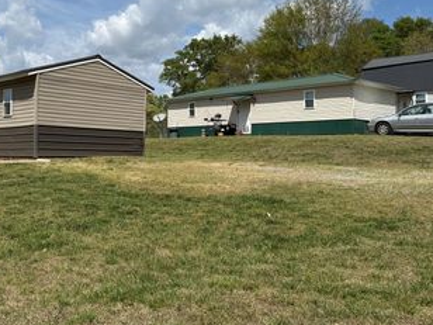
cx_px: 155
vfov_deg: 36.7
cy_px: 139
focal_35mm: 39
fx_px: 488
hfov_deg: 47.3
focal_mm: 6.76
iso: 80
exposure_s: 1/7353
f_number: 1.78
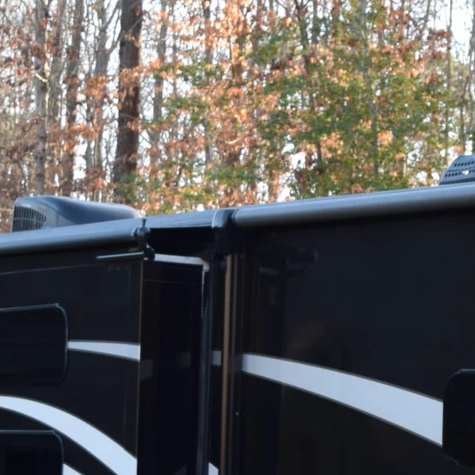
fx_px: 2204
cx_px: 756
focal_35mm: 142
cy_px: 490
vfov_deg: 12.1
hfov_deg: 11.7
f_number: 6.3
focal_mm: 24
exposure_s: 1/160
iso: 400
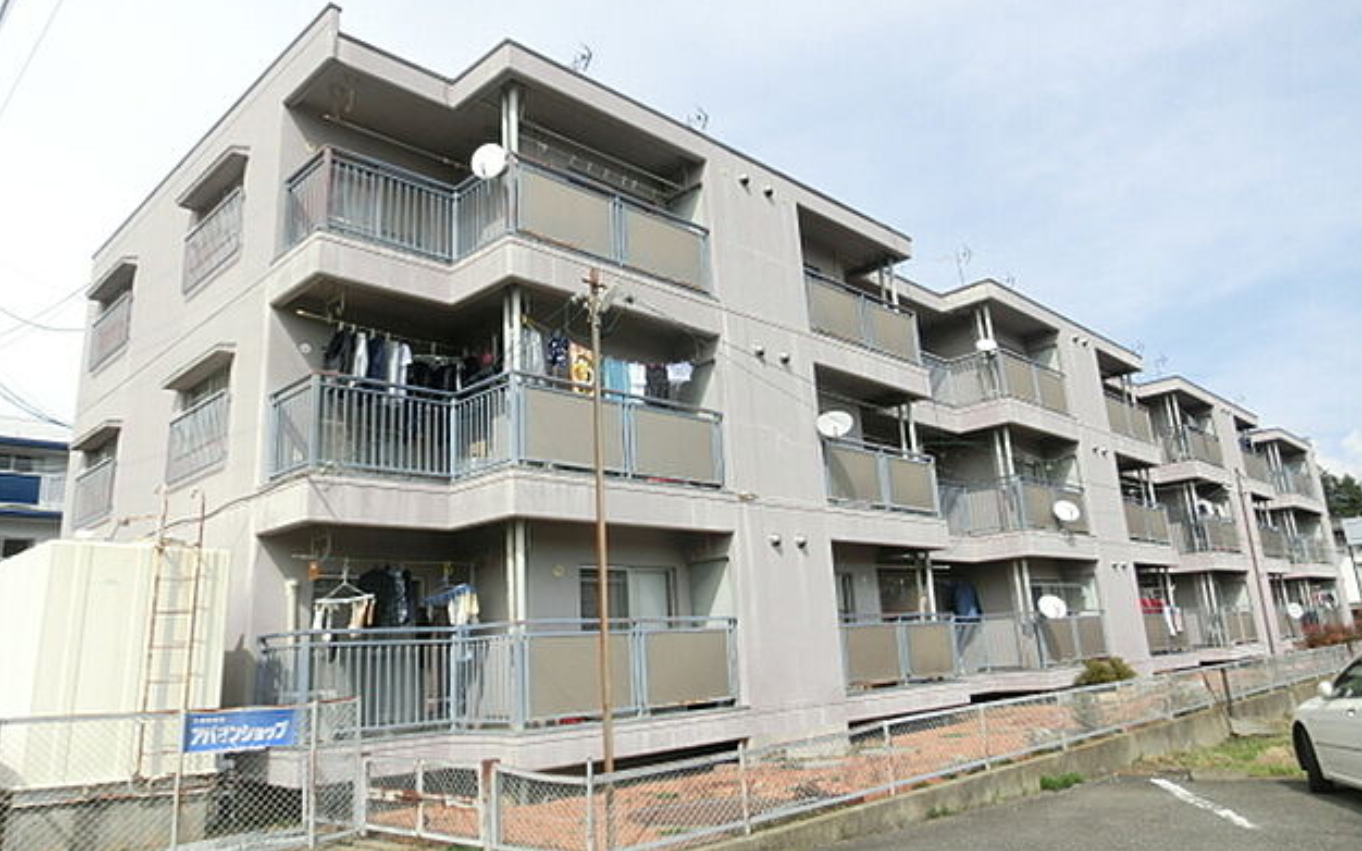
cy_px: 390
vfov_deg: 47.5
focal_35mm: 26
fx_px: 965
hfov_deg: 70.4
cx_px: 692
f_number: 3
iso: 80
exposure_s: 1/1000
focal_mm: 4.24
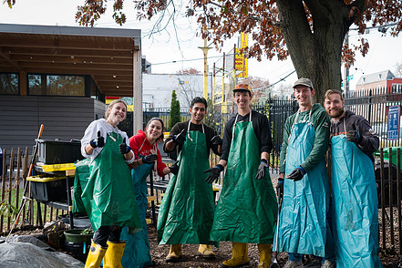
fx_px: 514
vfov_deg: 29.1
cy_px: 170
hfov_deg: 42.6
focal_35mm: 46
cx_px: 232
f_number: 4
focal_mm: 35
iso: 640
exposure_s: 1/400
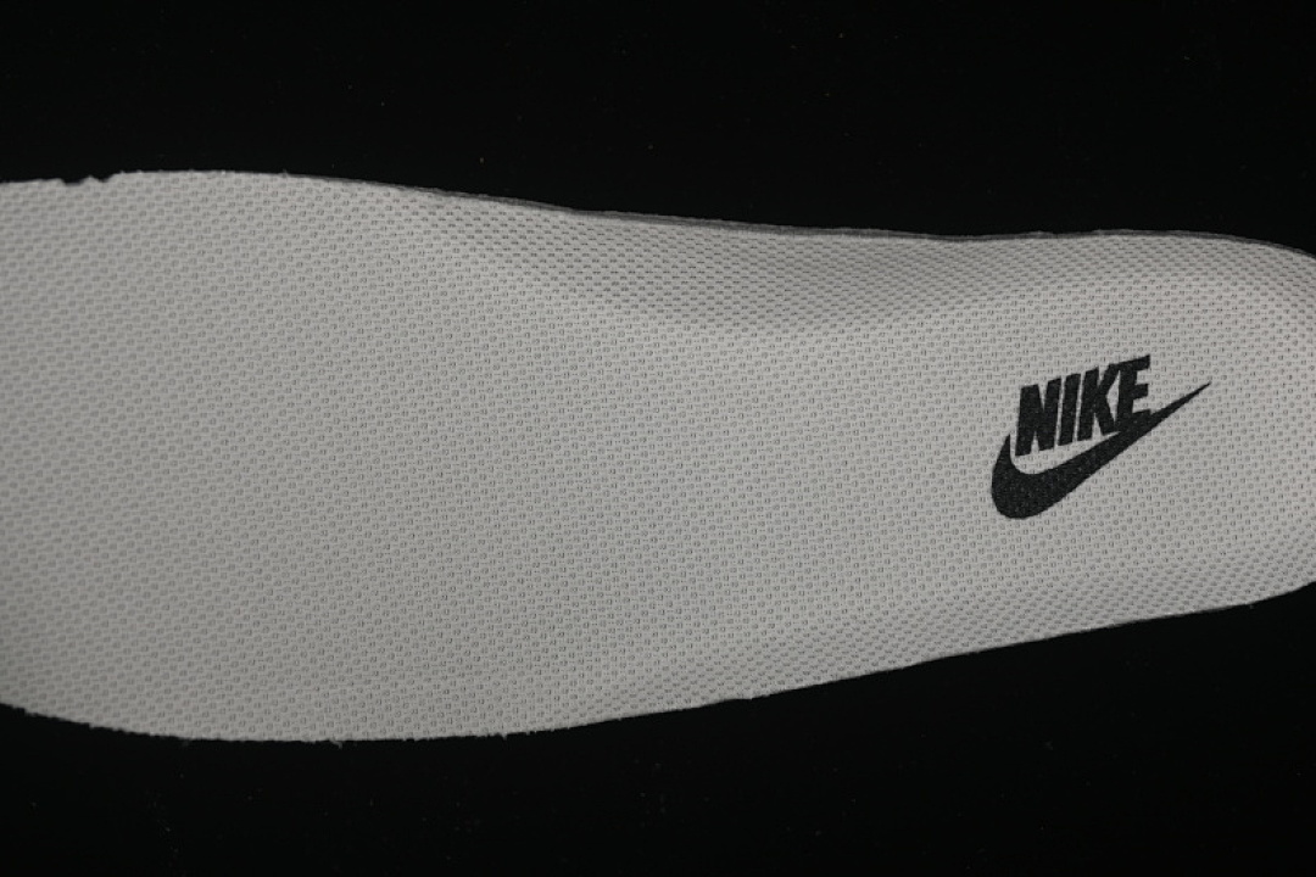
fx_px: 2741
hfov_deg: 27.0
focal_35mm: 75
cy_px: 438
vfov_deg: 18.2
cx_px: 658
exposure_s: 1/50
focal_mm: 50
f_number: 6.3
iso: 160
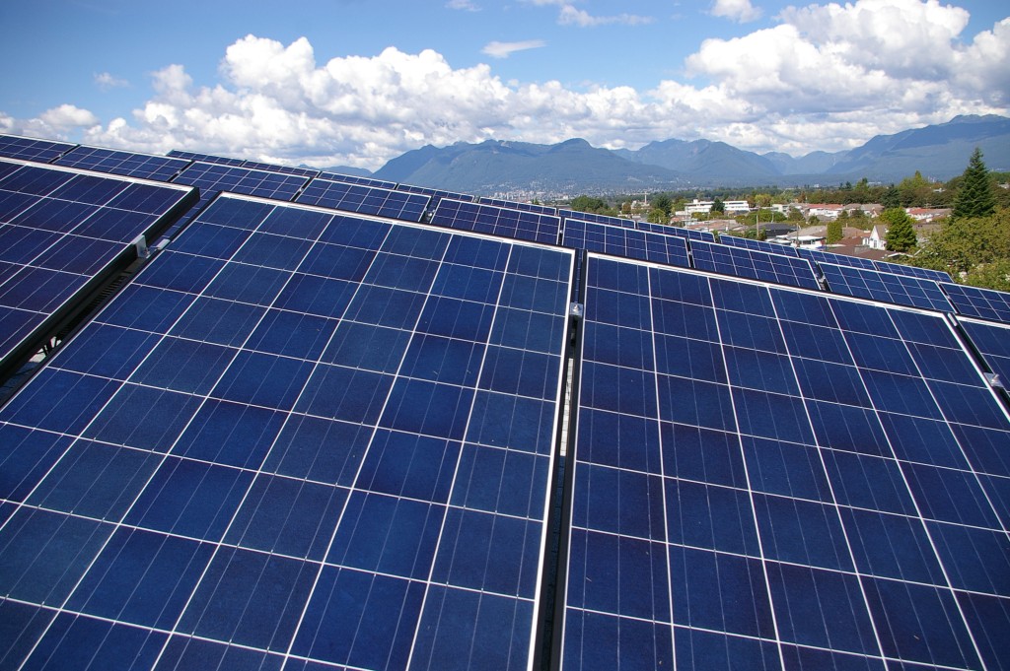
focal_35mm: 27
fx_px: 757
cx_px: 505
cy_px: 336
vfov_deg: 47.9
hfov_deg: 67.4
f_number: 8
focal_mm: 18
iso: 200
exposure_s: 1/500
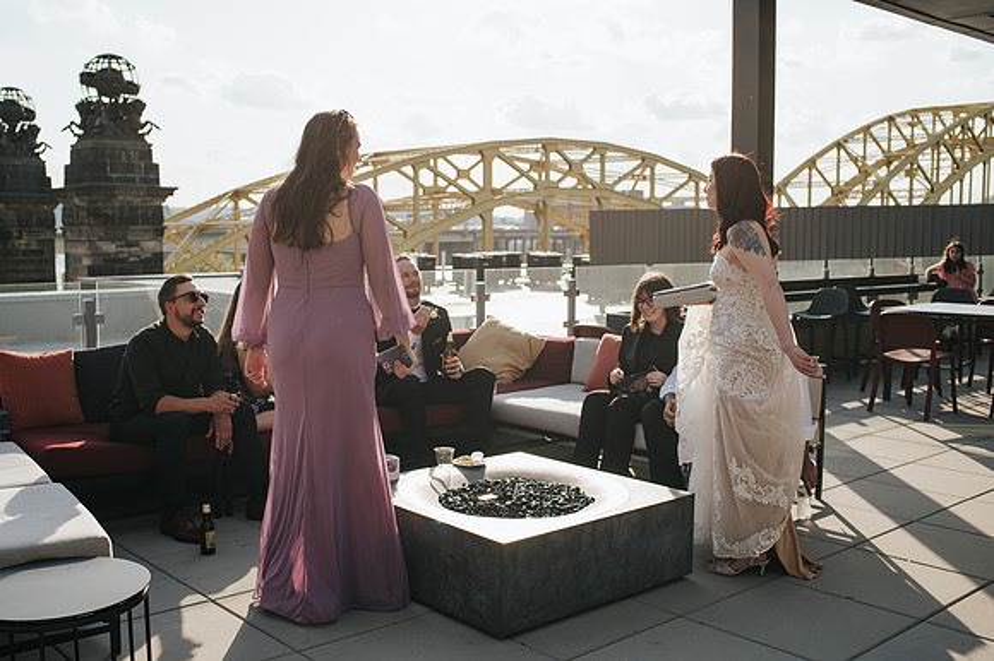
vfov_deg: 35.3
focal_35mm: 38
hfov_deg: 51.0
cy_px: 330
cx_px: 459
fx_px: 1040
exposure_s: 1/1250
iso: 110
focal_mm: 35
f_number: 3.5
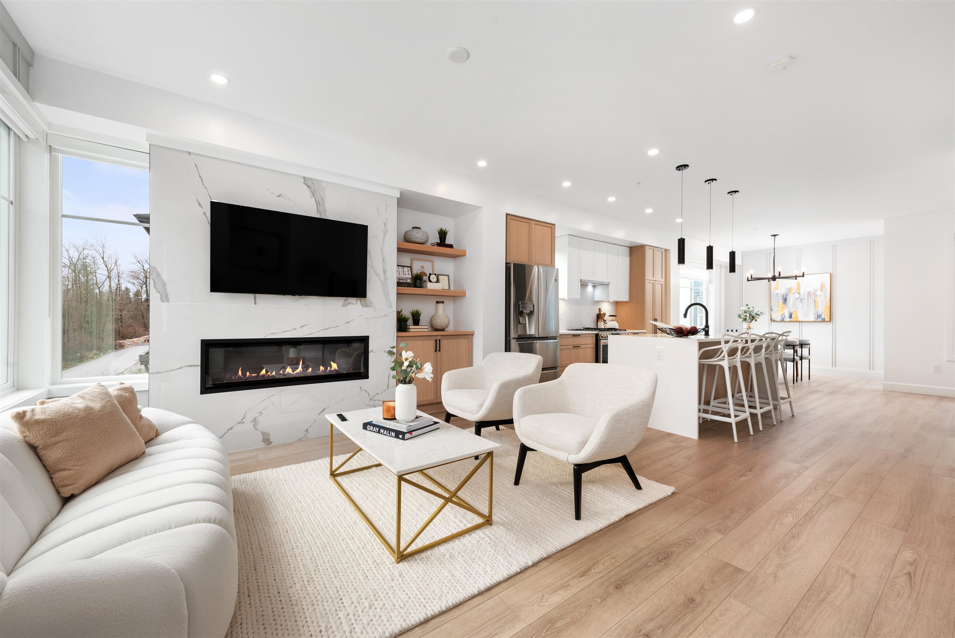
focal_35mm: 14
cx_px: 478
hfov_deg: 104.2
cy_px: 319
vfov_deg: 81.2
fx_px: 371
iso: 250
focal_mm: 14
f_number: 8
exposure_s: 1/20
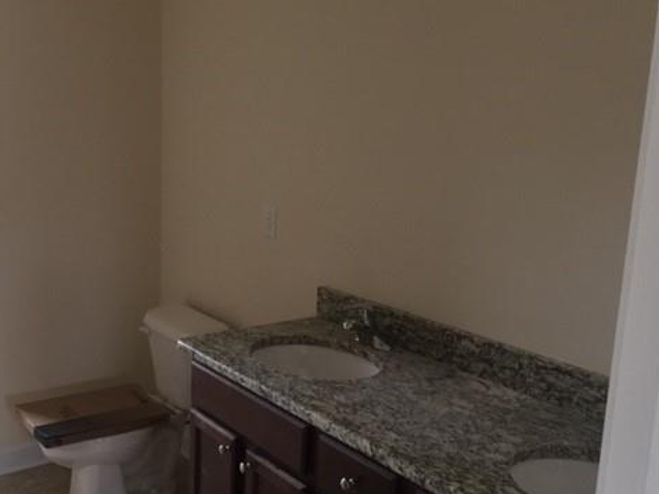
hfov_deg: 47.4
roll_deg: -0.3
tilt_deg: -11.3
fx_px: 742
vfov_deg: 36.8
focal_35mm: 39
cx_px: 248
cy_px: 266
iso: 160
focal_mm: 4.15
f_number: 2.2
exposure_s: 1/30
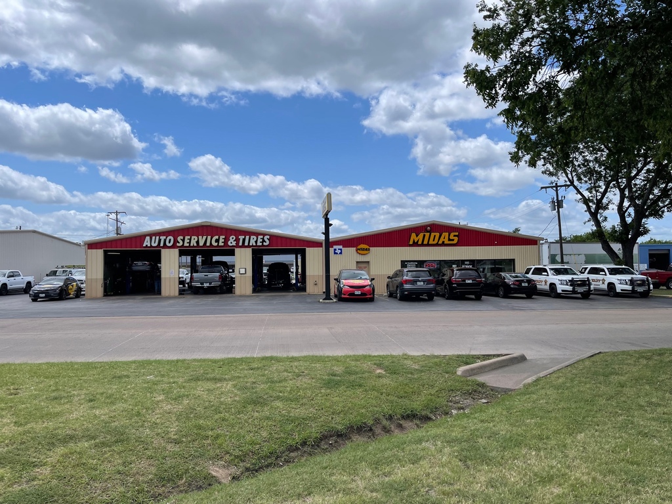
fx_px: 505
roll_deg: +0.7
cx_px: 336
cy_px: 252
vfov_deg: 53.1
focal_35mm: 26
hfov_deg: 67.3
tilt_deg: +1.0
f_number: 1.6
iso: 32
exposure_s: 1/5618
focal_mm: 5.1
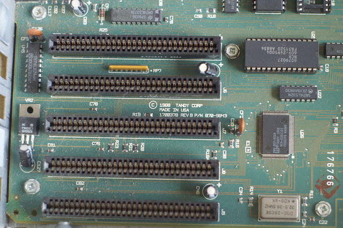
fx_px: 714
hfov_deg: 27.0
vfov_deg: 18.2
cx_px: 172
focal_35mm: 75
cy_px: 114
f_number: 2.8
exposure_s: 1/125
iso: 800
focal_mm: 50
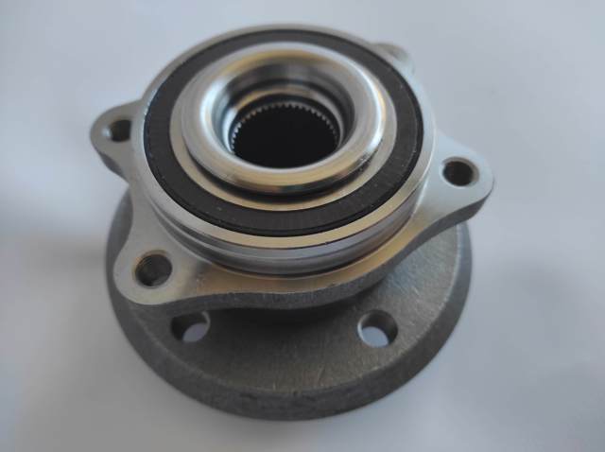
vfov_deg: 54.8
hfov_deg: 69.5
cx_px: 302
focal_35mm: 25
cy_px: 226
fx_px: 436
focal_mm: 5.43
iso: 108
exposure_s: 1/100
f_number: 1.89
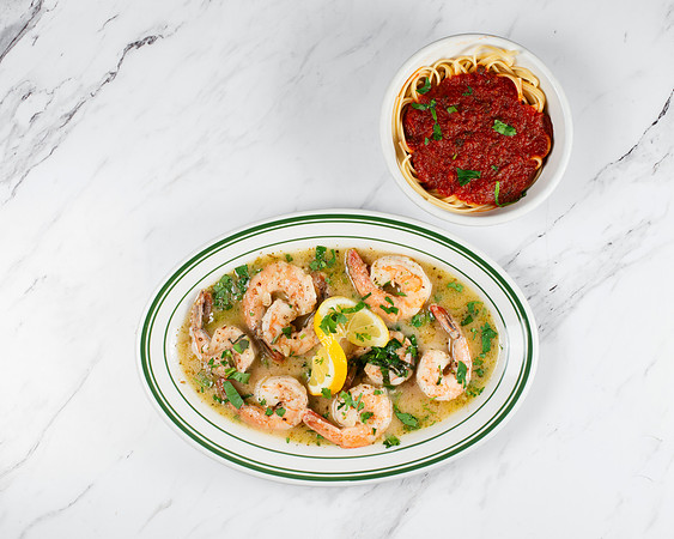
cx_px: 334
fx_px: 1258
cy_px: 278
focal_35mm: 63
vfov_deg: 24.2
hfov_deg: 30.0
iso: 200
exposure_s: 1/200
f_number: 10
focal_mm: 50
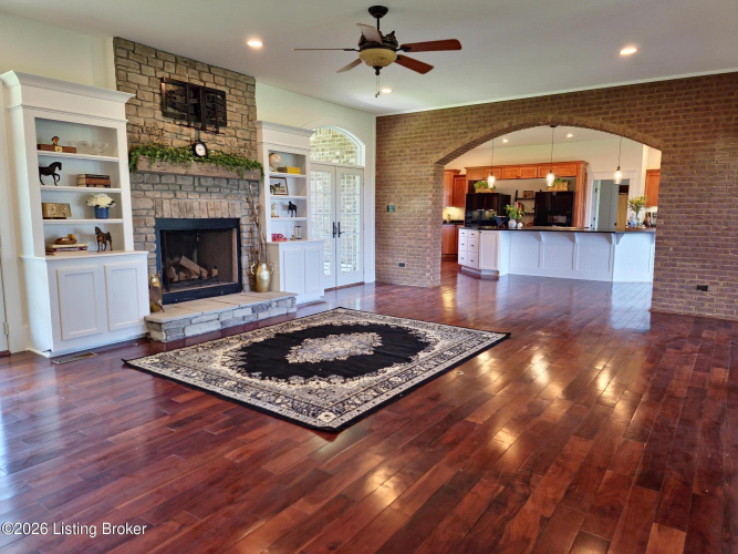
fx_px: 490
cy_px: 277
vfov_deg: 58.9
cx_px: 369
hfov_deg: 73.9
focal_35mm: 23
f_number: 1.8
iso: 250
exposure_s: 1/120
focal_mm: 6.4
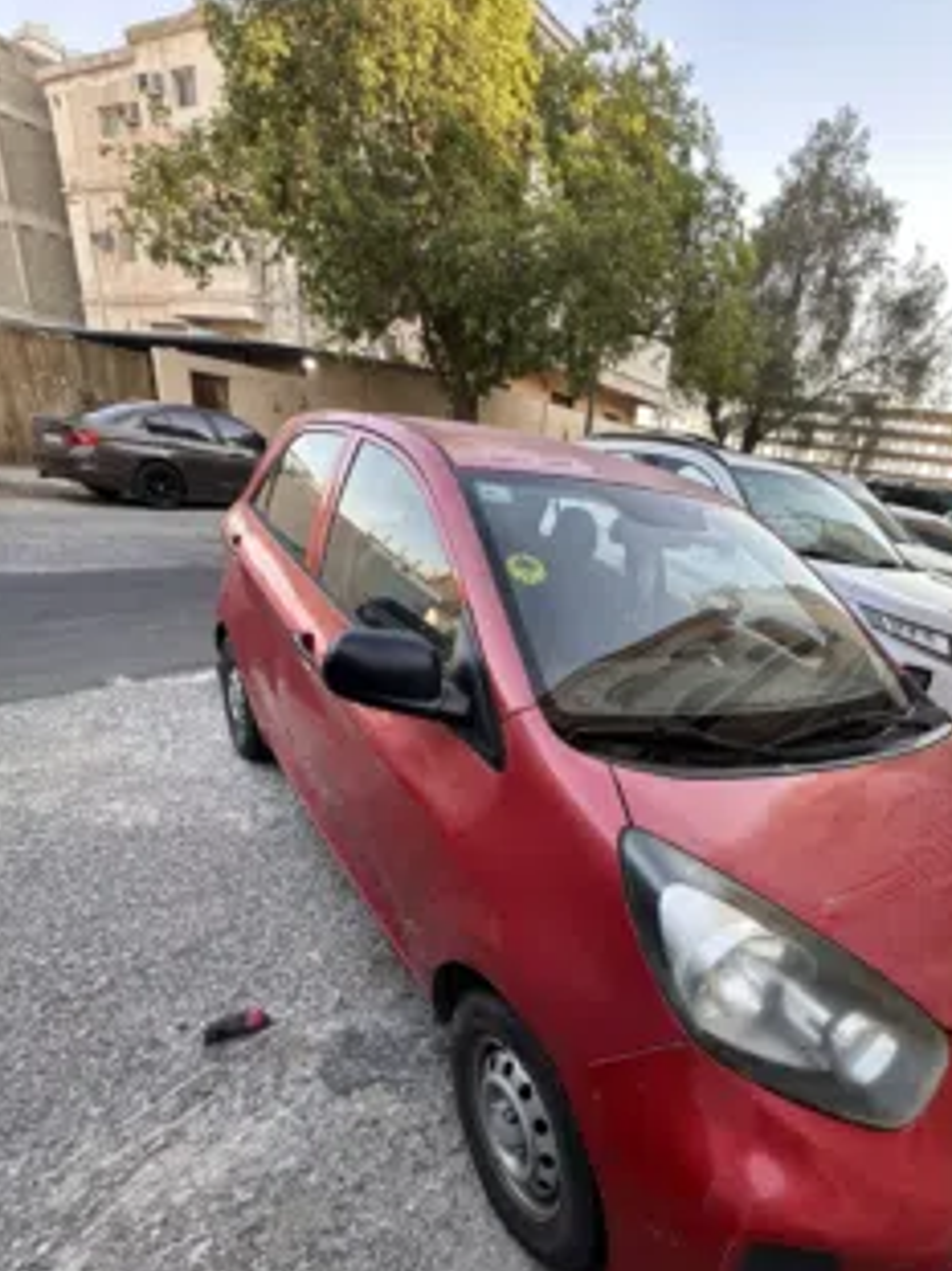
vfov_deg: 85.8
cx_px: 580
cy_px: 805
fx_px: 660
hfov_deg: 70.7
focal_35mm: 18
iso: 40
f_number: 2.2
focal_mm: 2.22
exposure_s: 1/114
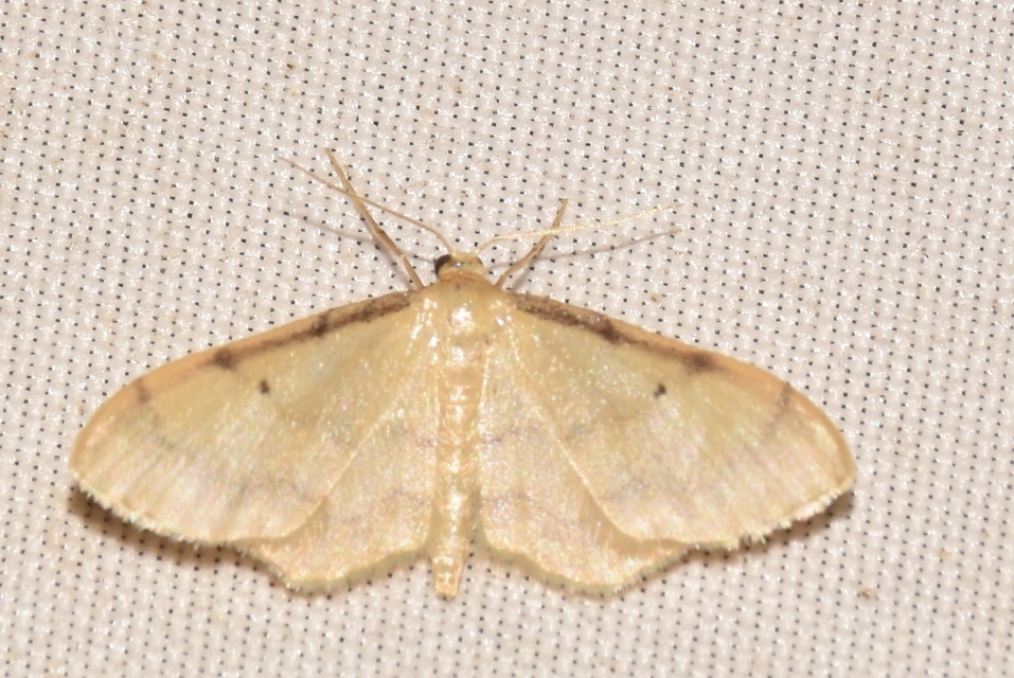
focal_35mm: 210
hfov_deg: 9.8
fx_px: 5920
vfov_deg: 6.6
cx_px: 507
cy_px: 339
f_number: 14
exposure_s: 1/160
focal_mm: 140
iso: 125
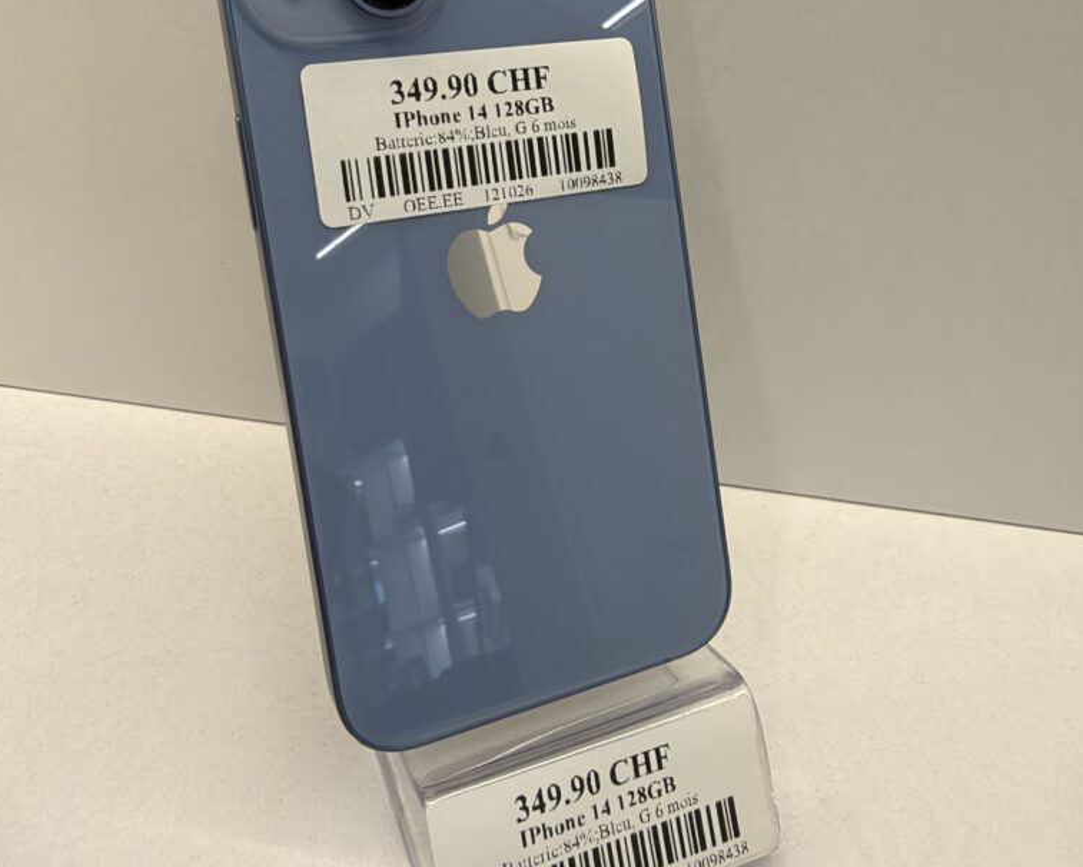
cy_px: 341
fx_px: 1058
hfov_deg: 54.2
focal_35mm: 33
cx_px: 541
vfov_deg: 44.3
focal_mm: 2.22
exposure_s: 1/100
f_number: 2.2
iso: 80
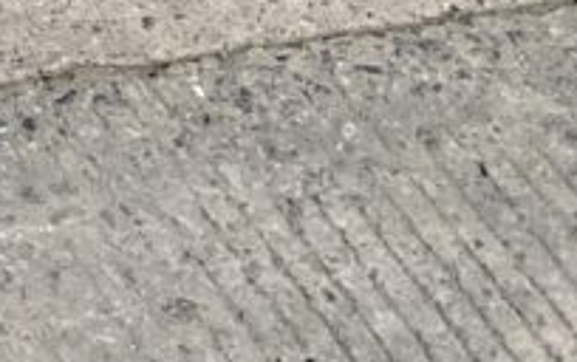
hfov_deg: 11.7
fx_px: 2424
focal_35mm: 154
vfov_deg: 8.4
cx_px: -696
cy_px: -107
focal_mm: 3
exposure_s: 1/2320
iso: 20
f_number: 1.8
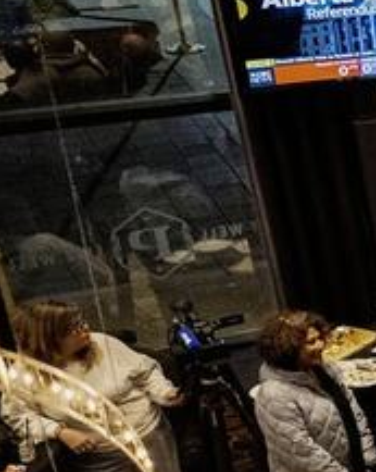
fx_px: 1450
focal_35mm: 104
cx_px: 1163
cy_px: 389
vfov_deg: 18.3
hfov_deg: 10.2
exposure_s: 1/125
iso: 6400
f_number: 1.8
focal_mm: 20
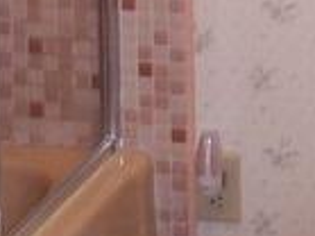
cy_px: -271
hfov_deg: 8.2
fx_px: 2191
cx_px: 273
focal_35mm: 241
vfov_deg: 6.0
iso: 140
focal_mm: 8
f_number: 2.8
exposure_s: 1/20
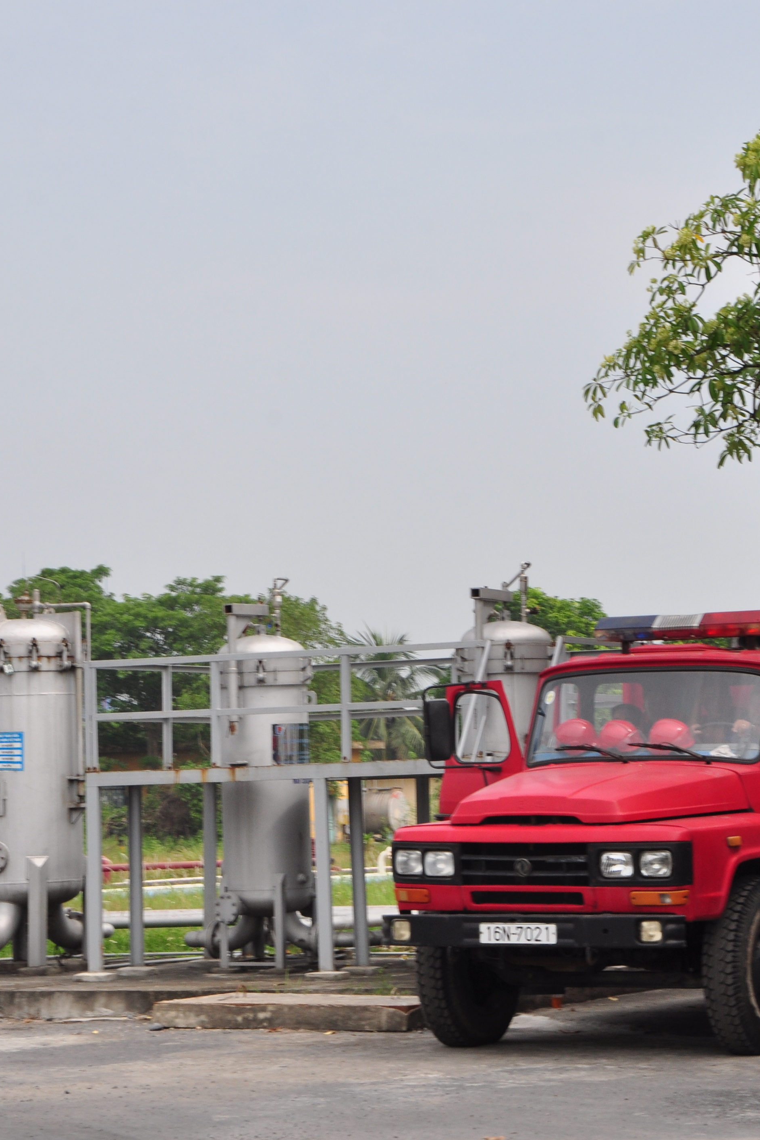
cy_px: 567
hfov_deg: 12.6
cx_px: 410
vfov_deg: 18.8
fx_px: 3451
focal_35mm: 109
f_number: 14
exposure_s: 1/200
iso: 250
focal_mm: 48
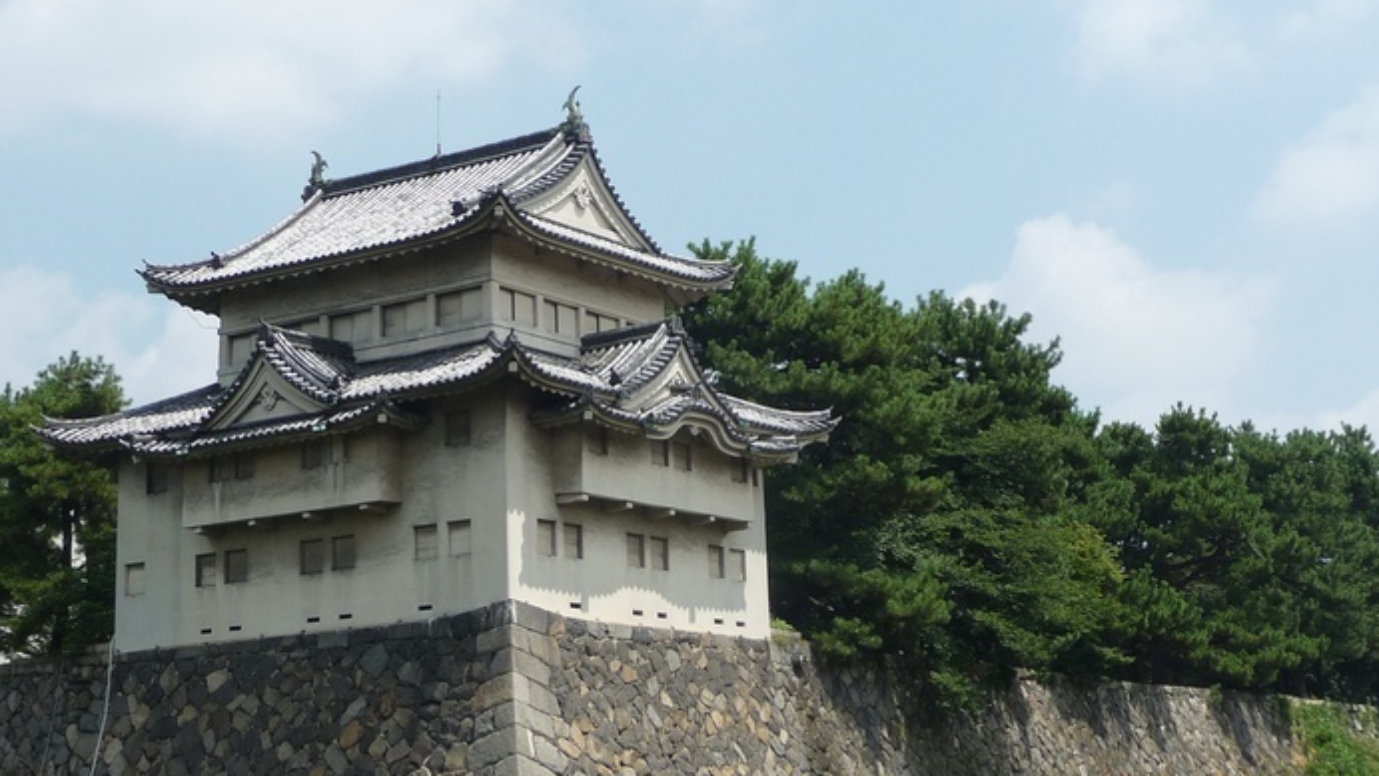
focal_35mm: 64
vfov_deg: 18.8
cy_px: 356
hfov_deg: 32.8
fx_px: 2341
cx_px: 689
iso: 100
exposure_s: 1/800
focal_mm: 7.1
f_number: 4
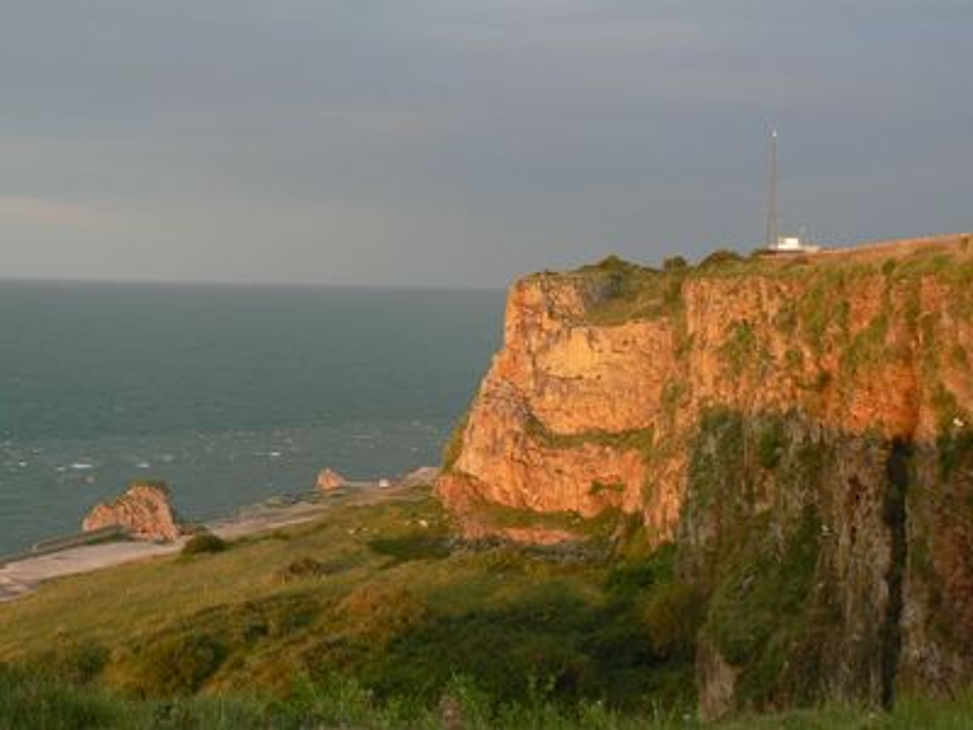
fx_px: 1293
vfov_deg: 31.5
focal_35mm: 46
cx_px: 486
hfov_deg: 41.2
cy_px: 365
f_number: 4
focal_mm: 7.7
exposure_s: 1/60
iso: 80
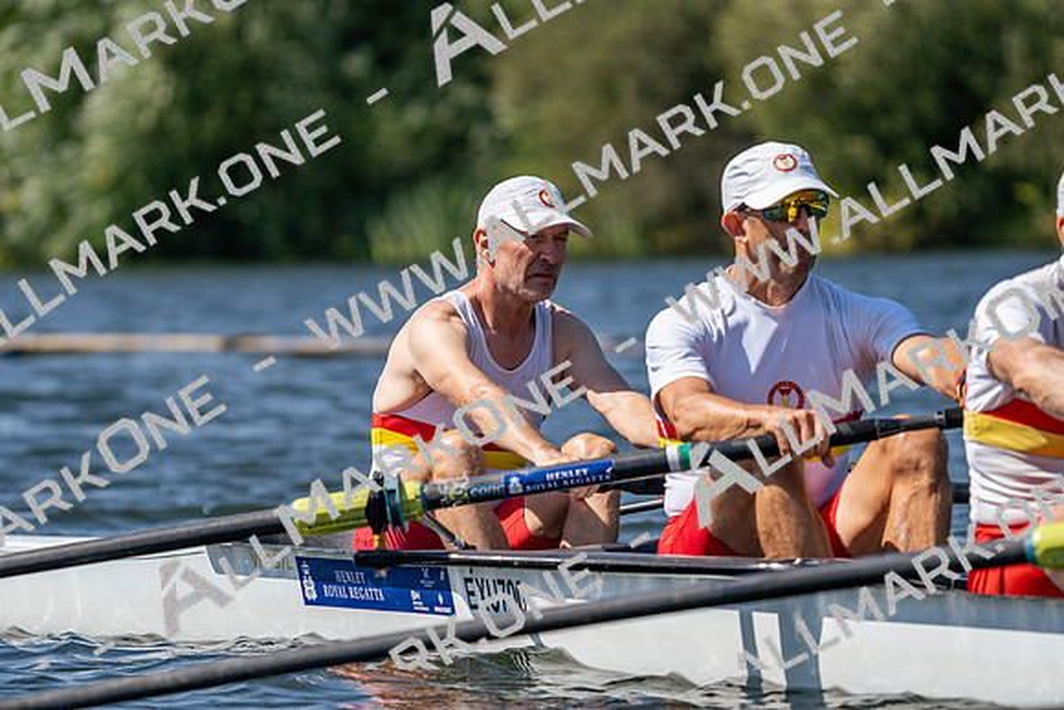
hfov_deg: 6.3
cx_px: 532
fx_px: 9726
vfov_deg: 4.2
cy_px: 355
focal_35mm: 329
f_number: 6.3
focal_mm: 329
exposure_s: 1/2000
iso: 250
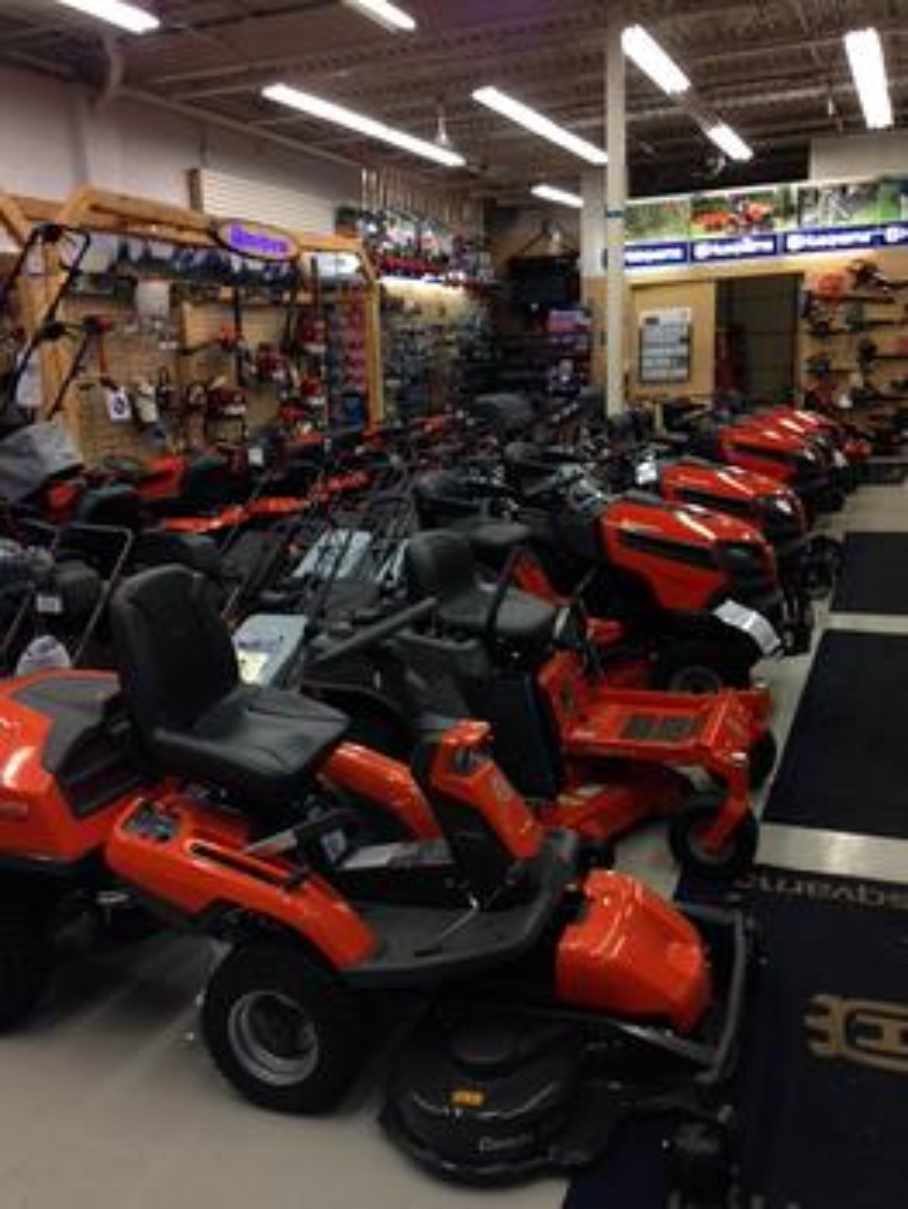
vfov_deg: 55.3
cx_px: 454
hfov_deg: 43.0
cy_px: 604
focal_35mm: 33
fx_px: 1153
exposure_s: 1/20
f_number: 2.4
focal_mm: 4.12
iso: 50
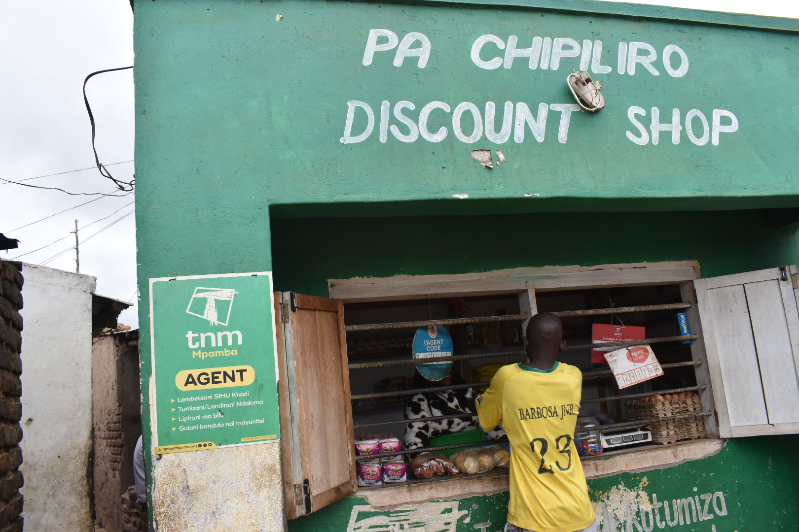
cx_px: 400
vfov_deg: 47.9
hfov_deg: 67.4
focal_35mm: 27
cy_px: 266
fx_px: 599
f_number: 7.1
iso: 200
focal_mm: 18
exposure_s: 1/250
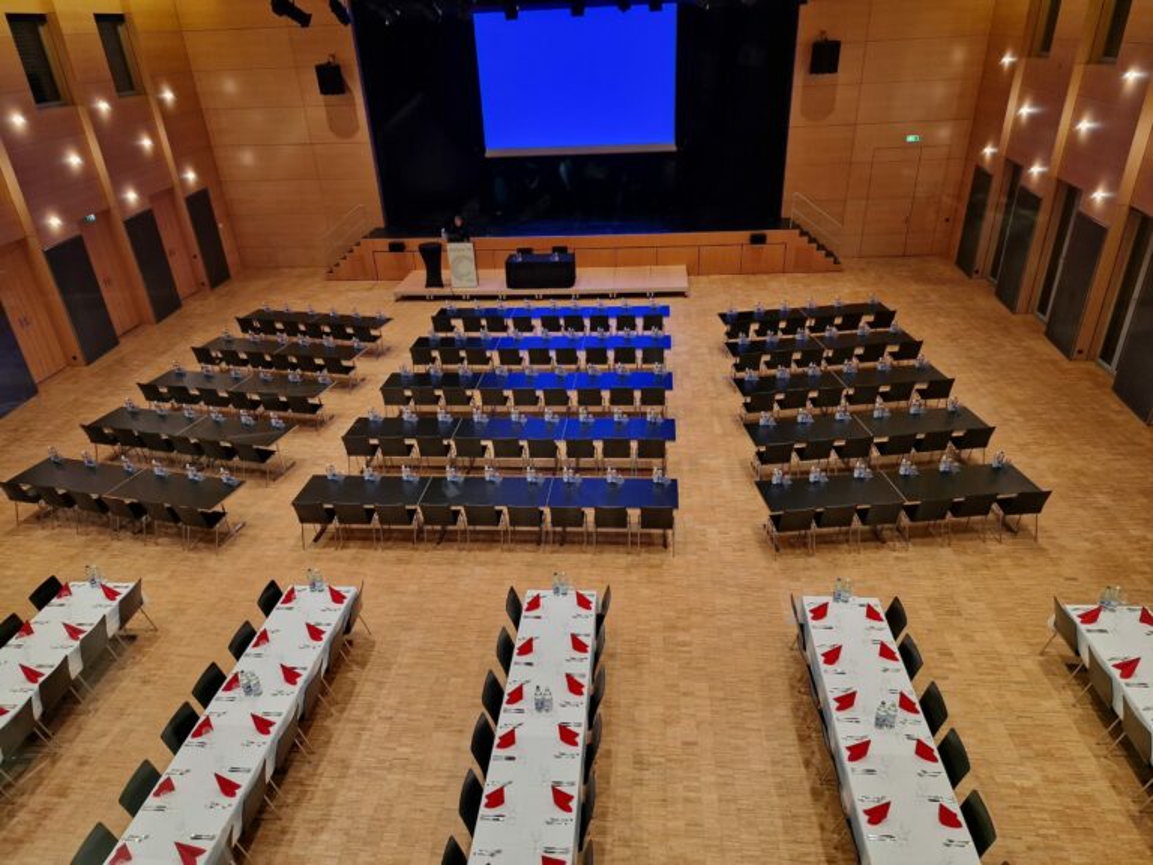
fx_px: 766
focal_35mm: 23
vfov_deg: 58.9
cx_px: 576
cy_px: 432
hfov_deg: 73.9
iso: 250
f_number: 1.8
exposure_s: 1/36
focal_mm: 6.4
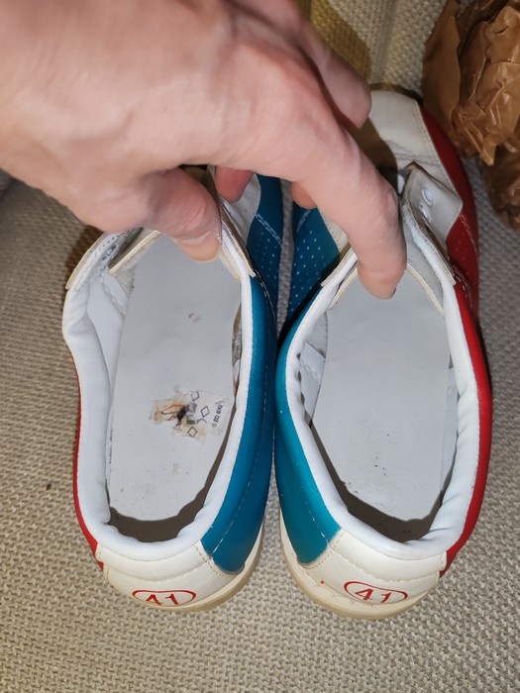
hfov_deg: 51.4
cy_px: 346
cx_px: 260
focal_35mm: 27
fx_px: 541
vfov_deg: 65.3
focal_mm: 6.12
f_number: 1.9
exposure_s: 1/100
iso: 1250
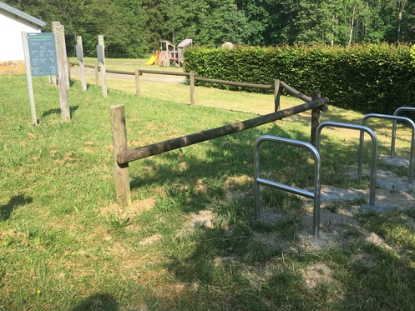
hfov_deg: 52.5
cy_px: 133
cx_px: 227
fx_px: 420
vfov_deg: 40.6
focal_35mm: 35
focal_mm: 4.15
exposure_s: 1/680
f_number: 2.2
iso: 25
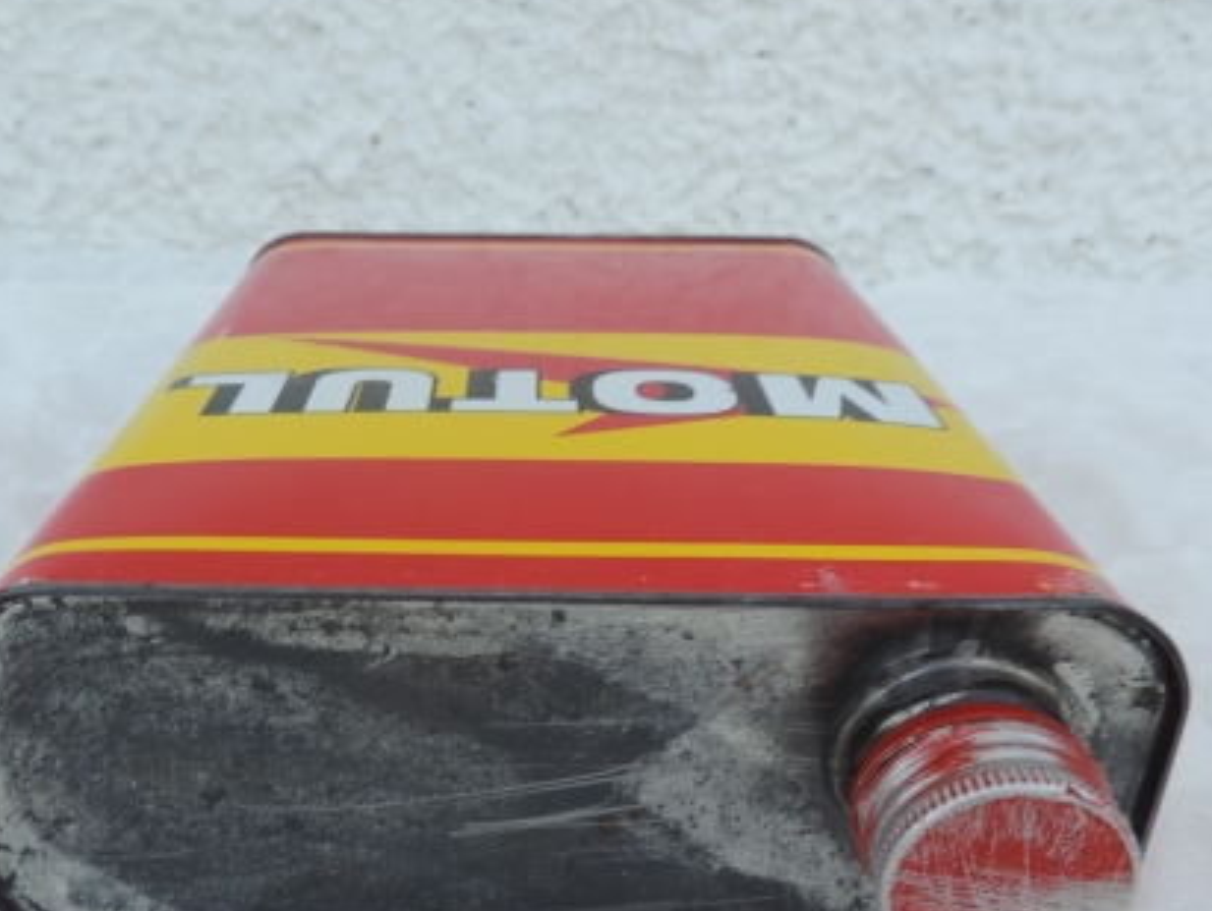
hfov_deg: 52.3
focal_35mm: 35
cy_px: 596
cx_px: 492
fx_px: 1227
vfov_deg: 40.3
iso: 80
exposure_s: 1/160
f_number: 3
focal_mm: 4.3
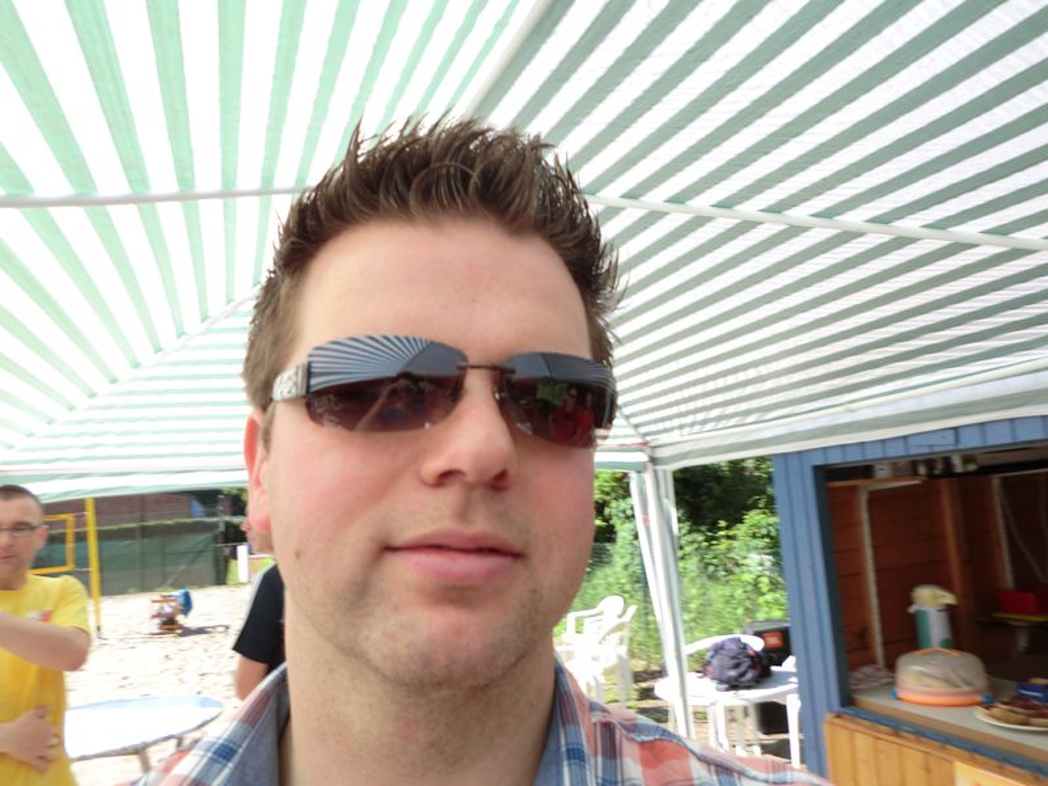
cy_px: 393
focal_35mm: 27
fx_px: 817
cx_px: 524
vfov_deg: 51.4
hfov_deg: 65.3
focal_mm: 4.9
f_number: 3.2
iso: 50
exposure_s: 1/250
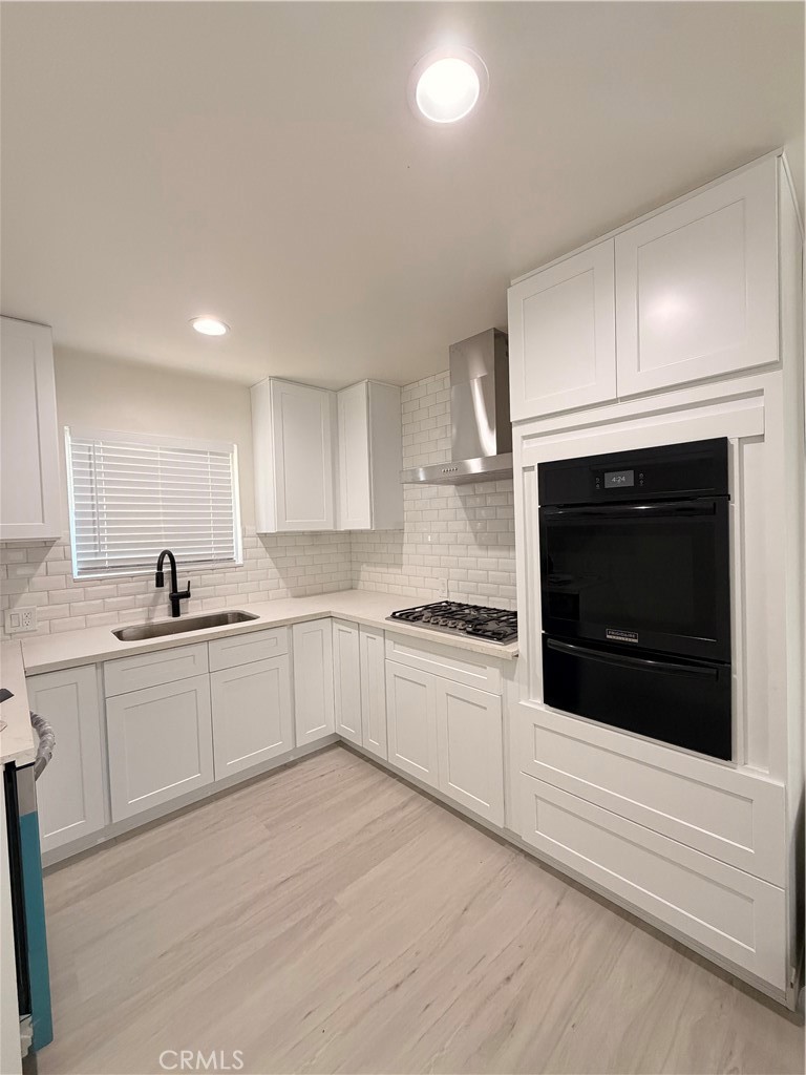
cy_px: 538
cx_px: 403
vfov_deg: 102.1
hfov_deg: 85.7
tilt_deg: -1.6
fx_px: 435
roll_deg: +1.2
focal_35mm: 14
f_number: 2.2
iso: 320
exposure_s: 1/120
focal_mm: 2.22
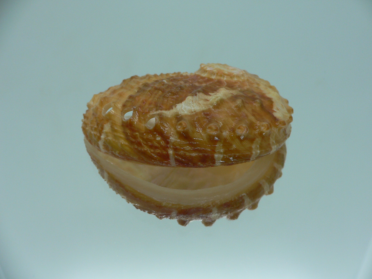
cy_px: 138
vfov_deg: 39.7
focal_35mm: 36
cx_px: 191
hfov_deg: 51.3
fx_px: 387
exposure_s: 1/60
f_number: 2.8
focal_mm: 4.6
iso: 80
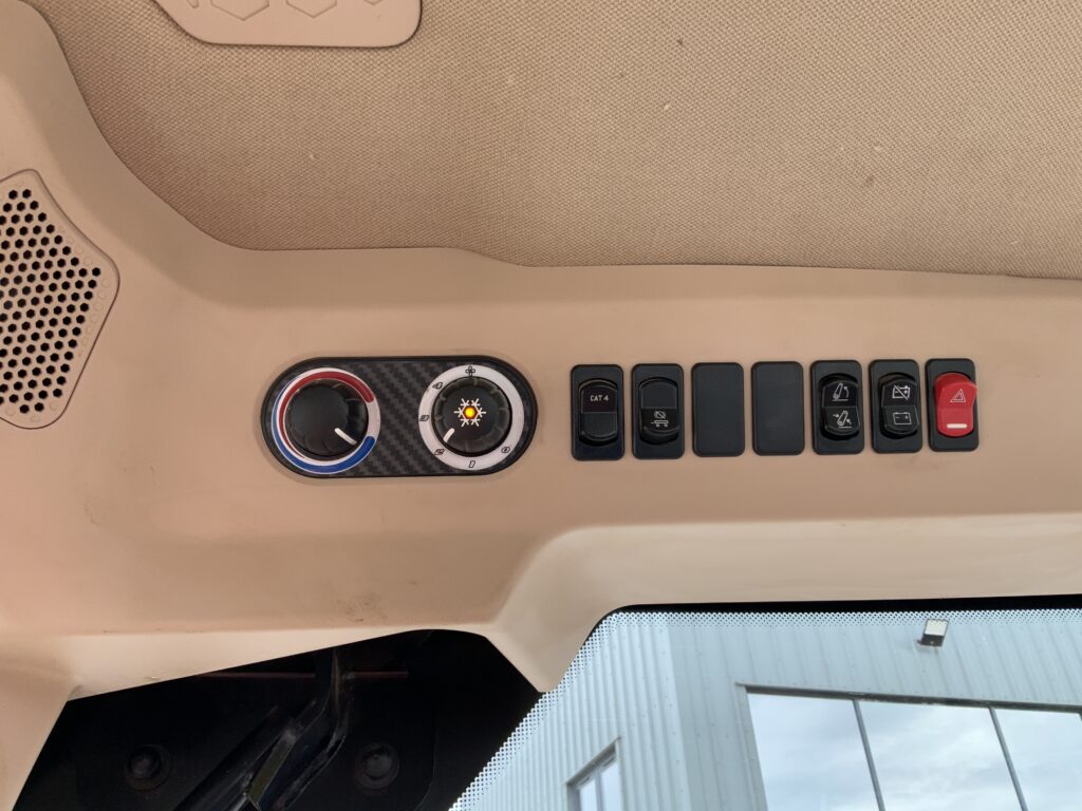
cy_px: 406
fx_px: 906
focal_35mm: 29
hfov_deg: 61.7
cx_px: 541
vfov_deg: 48.2
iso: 32
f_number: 1.8
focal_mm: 3
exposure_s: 1/122
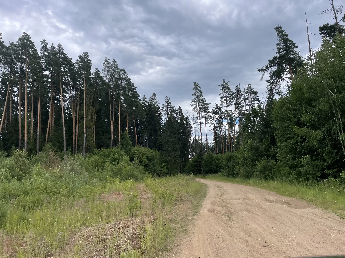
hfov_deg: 67.3
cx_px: 172
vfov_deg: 53.1
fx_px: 259
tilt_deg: +7.8
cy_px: 129
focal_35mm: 26
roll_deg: +0.6
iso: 32
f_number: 1.6
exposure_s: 1/1575
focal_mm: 4.2
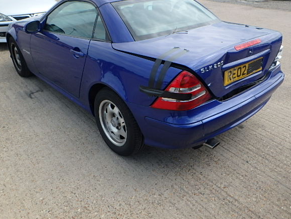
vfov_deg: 45.4
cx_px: 149
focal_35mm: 31
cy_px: 99
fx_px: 261
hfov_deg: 58.3
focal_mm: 5
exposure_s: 1/500
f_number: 4.4
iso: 125
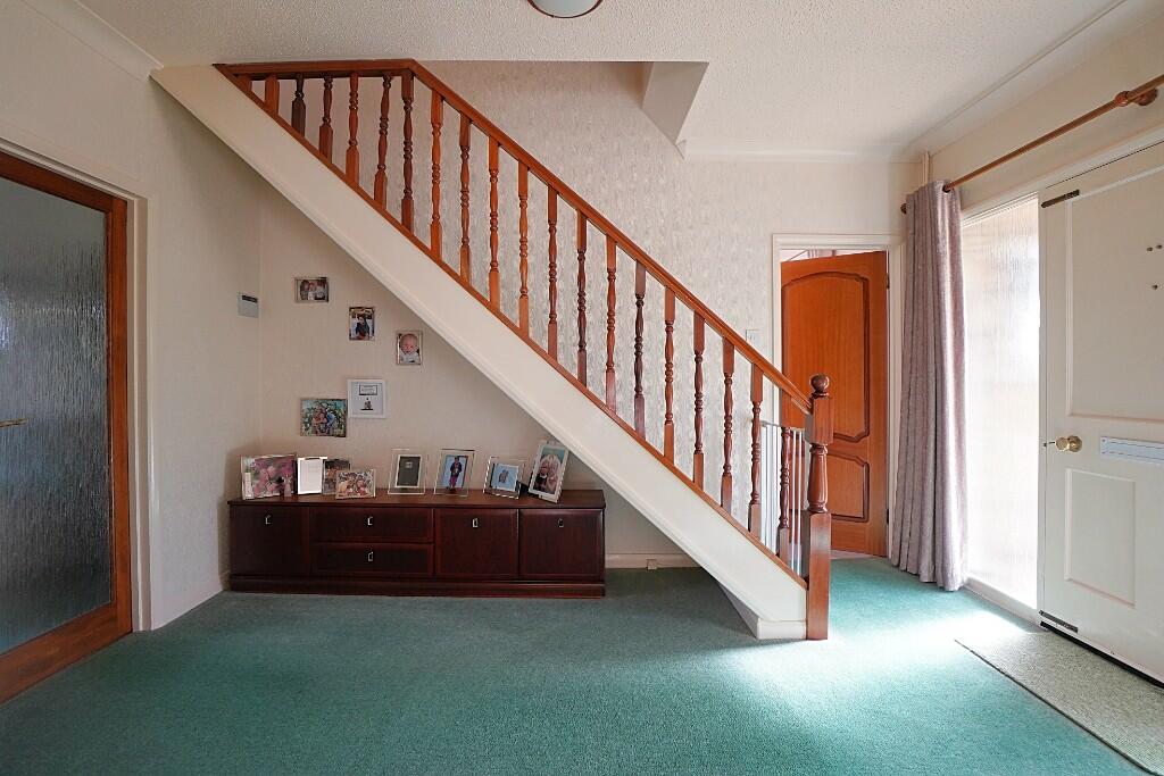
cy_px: 388
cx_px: 582
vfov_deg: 77.3
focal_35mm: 15
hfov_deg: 100.4
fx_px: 485
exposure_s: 1/160
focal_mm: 10
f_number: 4
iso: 800
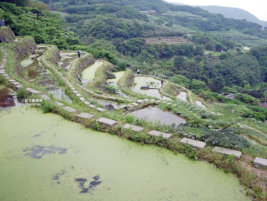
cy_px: 100
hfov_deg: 63.4
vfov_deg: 49.8
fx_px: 216
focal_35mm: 28
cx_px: 134
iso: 200
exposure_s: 1/640
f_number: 3.2
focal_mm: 14
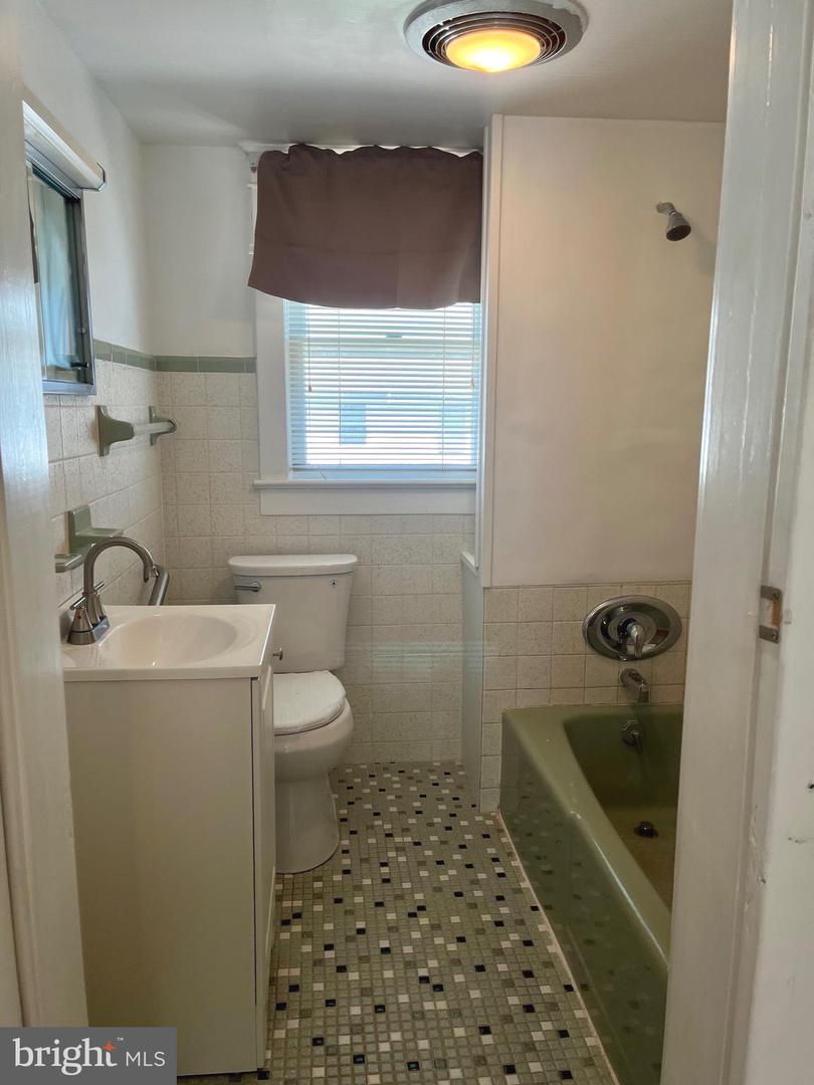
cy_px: 542
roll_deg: +0.9
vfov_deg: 67.3
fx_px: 815
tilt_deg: -10.6
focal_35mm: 26
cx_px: 407
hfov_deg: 53.1
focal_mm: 5.1
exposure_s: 1/120
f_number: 1.6
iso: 40
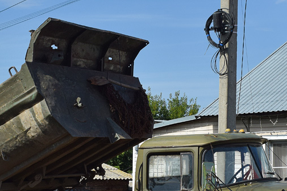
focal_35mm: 89
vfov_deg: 15.1
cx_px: 140
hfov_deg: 22.8
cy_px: 173
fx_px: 711
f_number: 7.1
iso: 200
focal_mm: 25
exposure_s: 1/1250
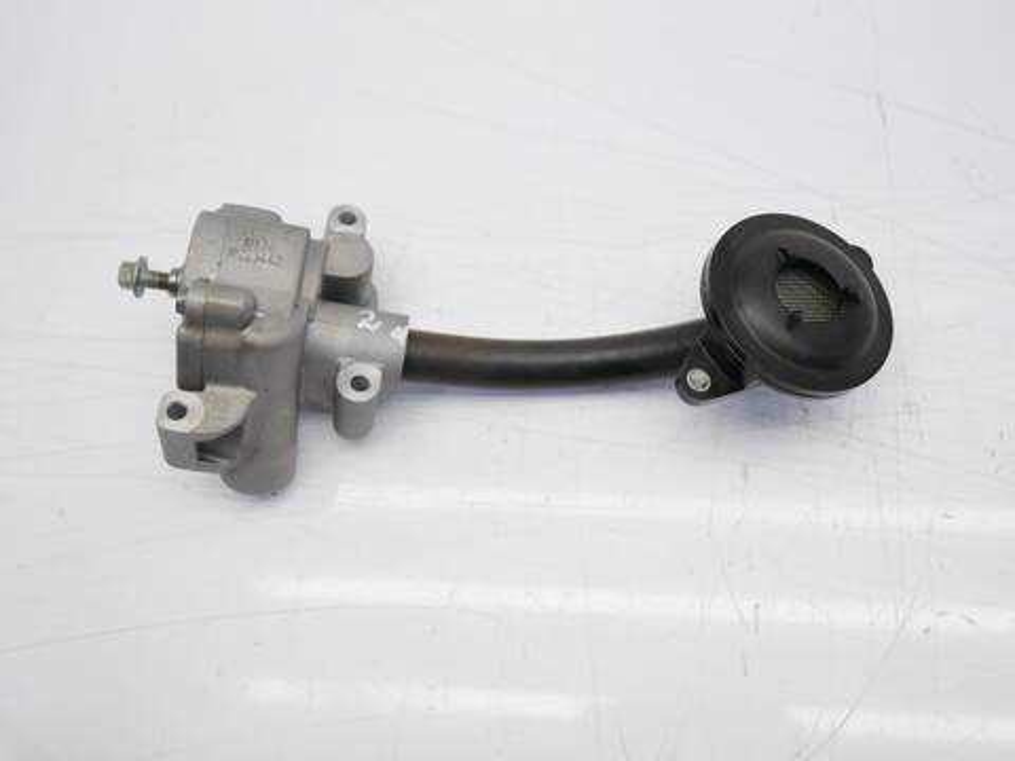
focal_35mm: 32
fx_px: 938
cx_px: 508
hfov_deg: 56.8
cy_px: 380
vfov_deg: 44.2
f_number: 4.5
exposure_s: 1/125
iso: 200
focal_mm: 16
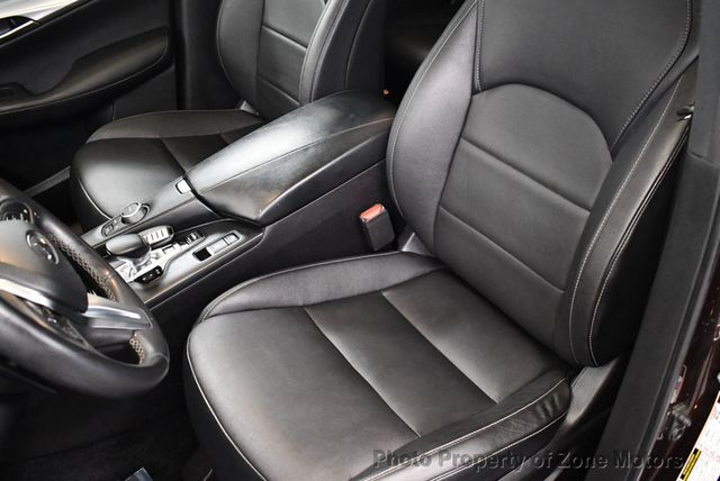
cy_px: 240
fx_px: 721
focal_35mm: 36
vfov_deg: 36.9
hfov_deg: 53.1
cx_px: 360
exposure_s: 1/60
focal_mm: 18
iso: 3200
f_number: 3.5
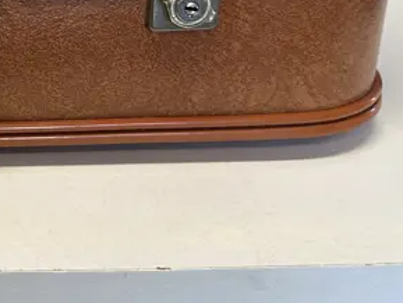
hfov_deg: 20.7
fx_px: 990
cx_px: -142
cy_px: -74
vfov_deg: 16.6
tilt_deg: -18.4
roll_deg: -0.1
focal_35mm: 85
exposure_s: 1/100
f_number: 1.78
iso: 125
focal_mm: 6.86
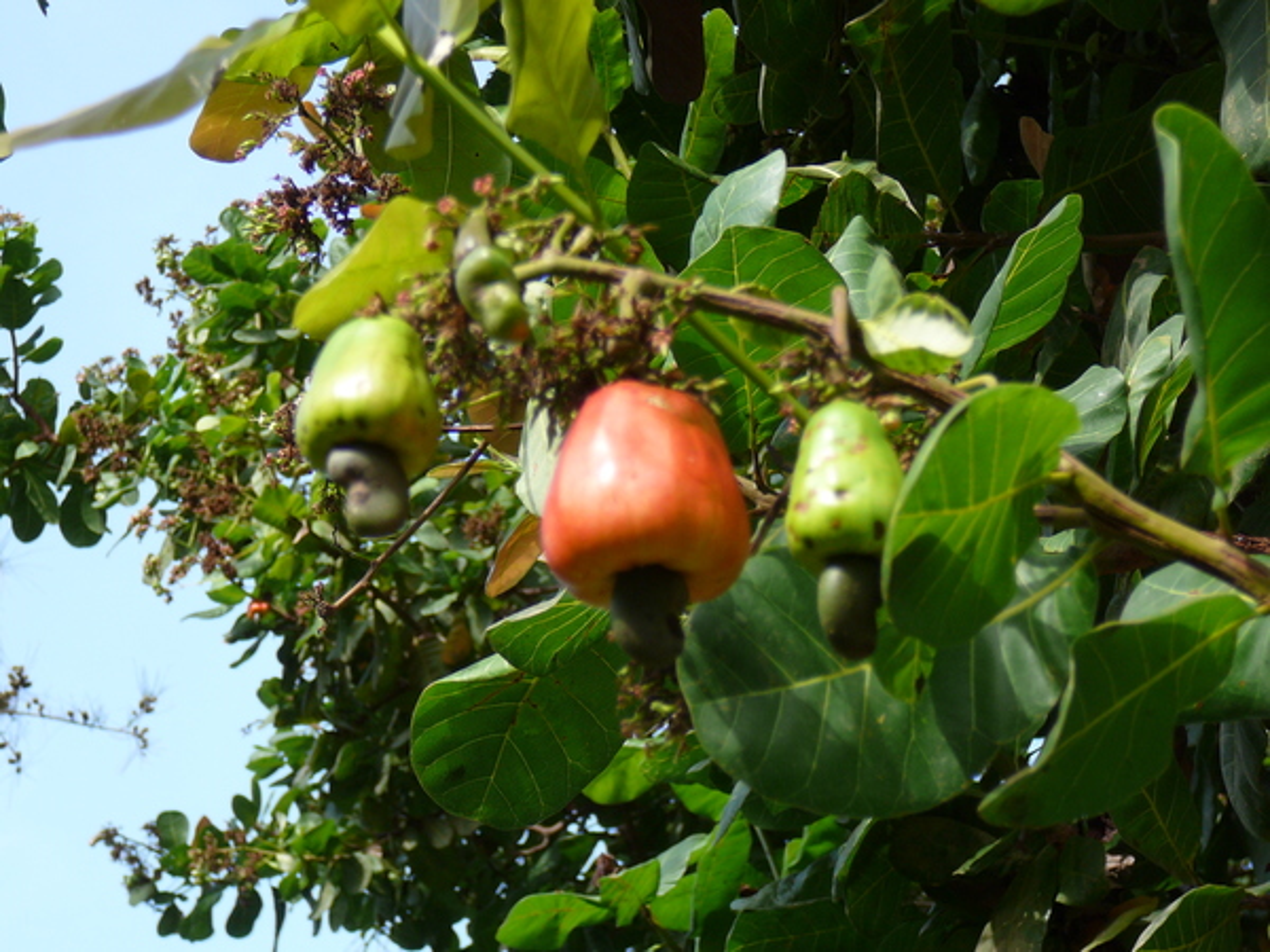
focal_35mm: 112
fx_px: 4109
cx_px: 635
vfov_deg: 13.2
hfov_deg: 17.6
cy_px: 476
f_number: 3.9
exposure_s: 1/200
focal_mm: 16.6
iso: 80
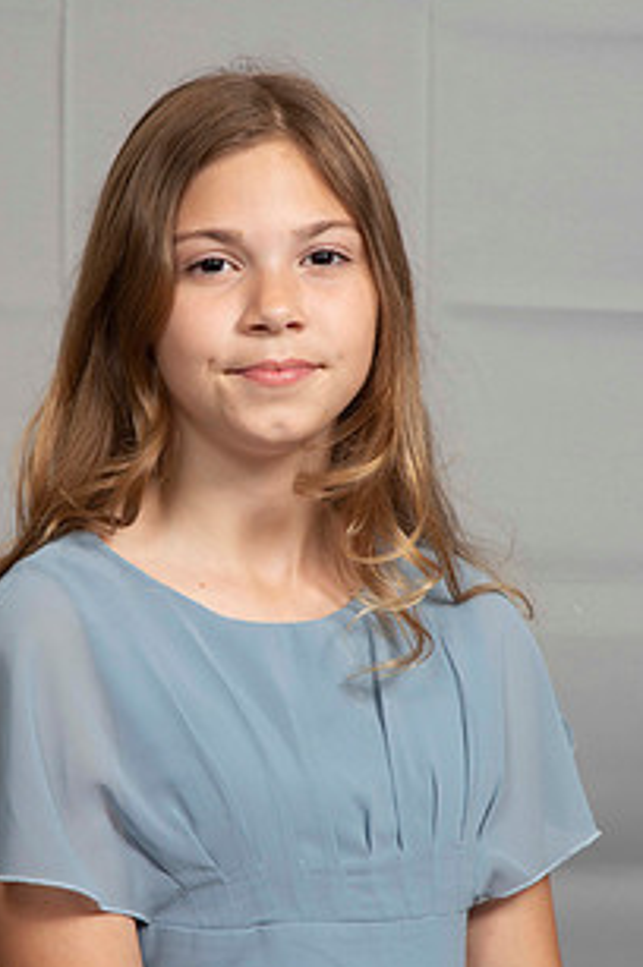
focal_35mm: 154
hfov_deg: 8.9
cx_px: 263
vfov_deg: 13.3
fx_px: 4135
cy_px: 485
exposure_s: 1/60
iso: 100
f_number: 6.3
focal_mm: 70
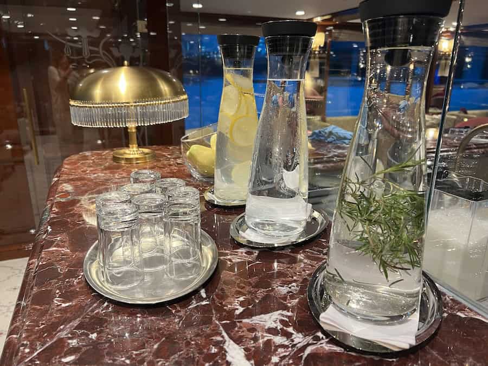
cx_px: 244
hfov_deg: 67.3
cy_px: 183
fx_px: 367
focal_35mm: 26
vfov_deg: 53.1
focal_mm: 5.7
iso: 64
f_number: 1.5
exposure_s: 1/50
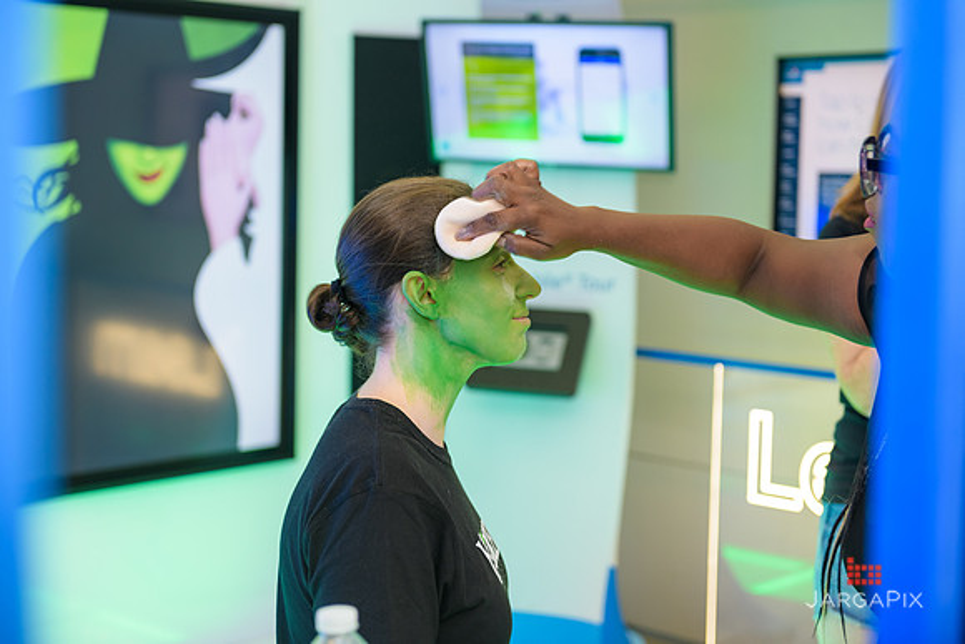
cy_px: 322
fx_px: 1609
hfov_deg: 33.4
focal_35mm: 60
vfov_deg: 22.6
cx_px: 482
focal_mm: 60
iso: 400
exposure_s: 1/125
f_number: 3.2
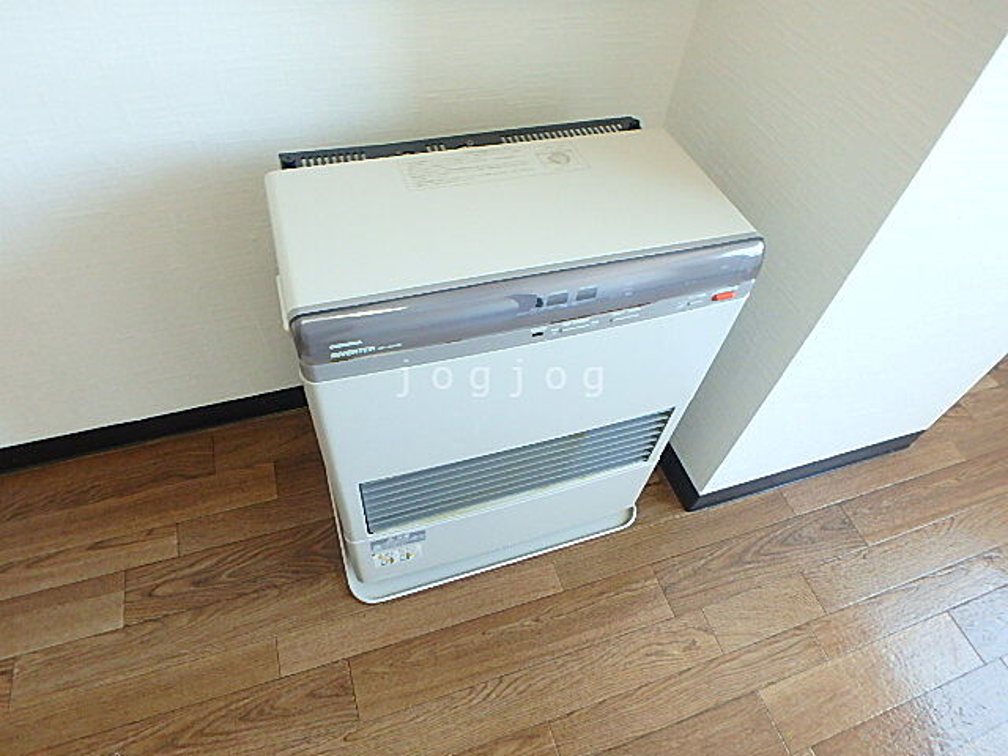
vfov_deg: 63.4
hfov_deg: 79.0
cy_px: 378
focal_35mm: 21
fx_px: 612
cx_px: 504
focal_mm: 3.7
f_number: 3.5
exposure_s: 1/30
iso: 400
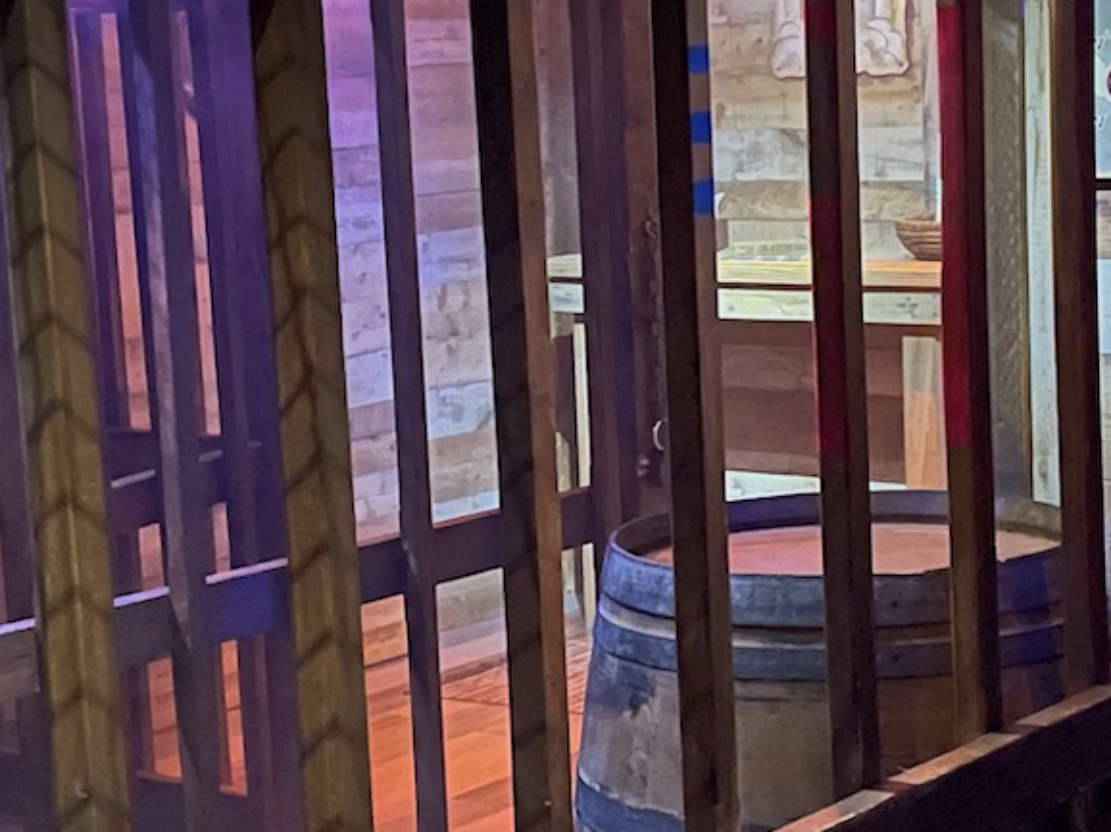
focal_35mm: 90
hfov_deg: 21.8
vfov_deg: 16.4
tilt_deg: -9.3
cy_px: 494
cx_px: 630
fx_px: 2887
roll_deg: +2.5
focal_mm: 5.1
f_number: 1.6
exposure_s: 1/9
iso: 3200
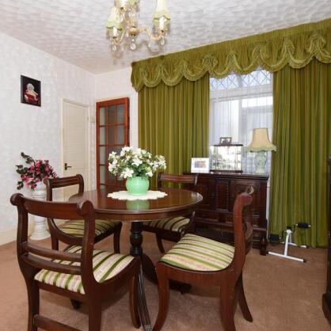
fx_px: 216
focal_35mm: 20
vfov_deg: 74.8
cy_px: 162
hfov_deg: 74.3
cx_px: 139
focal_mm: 10
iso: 400
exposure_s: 1/20
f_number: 8
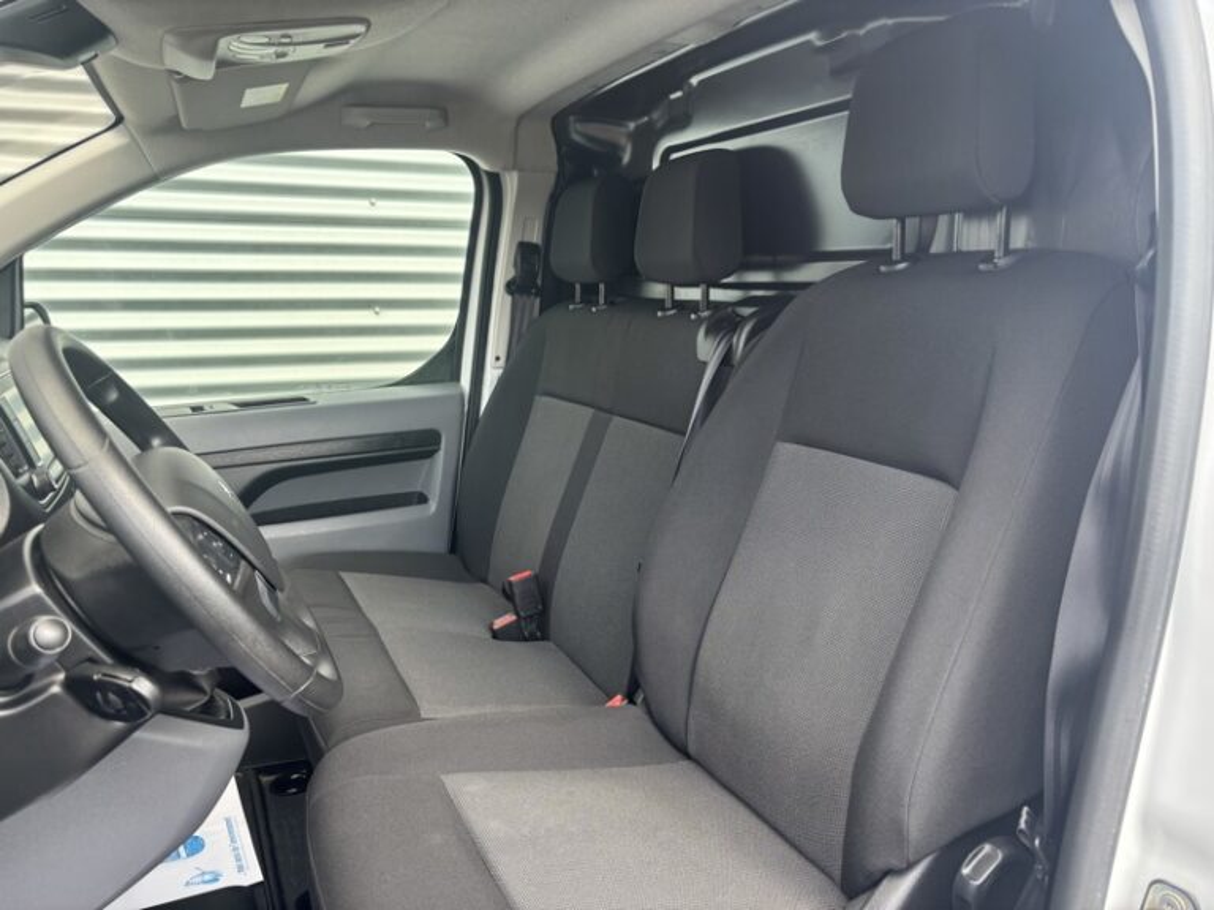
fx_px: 912
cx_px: 607
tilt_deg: -10.2
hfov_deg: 67.3
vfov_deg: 53.1
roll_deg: +0.1
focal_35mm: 26
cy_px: 455
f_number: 1.6
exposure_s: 1/171
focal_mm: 5.96
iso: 50
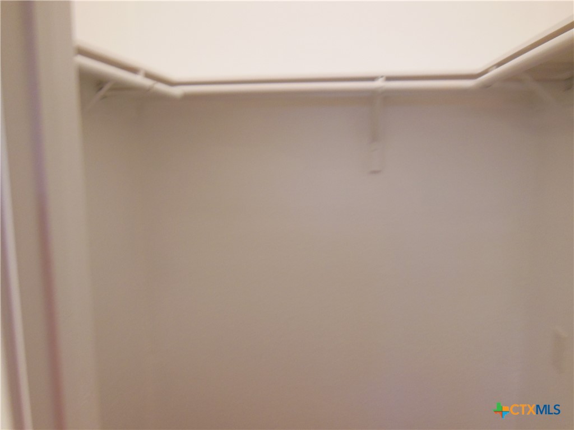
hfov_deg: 61.7
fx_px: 481
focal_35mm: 29
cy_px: 215
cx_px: 287
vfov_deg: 48.2
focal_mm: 5.2
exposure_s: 1/30
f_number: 3.7
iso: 250
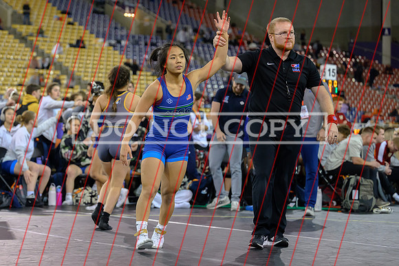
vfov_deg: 14.2
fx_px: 1071
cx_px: 135
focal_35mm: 97
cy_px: 122
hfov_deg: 21.0
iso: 4500
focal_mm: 70
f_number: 2.8
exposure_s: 1/800
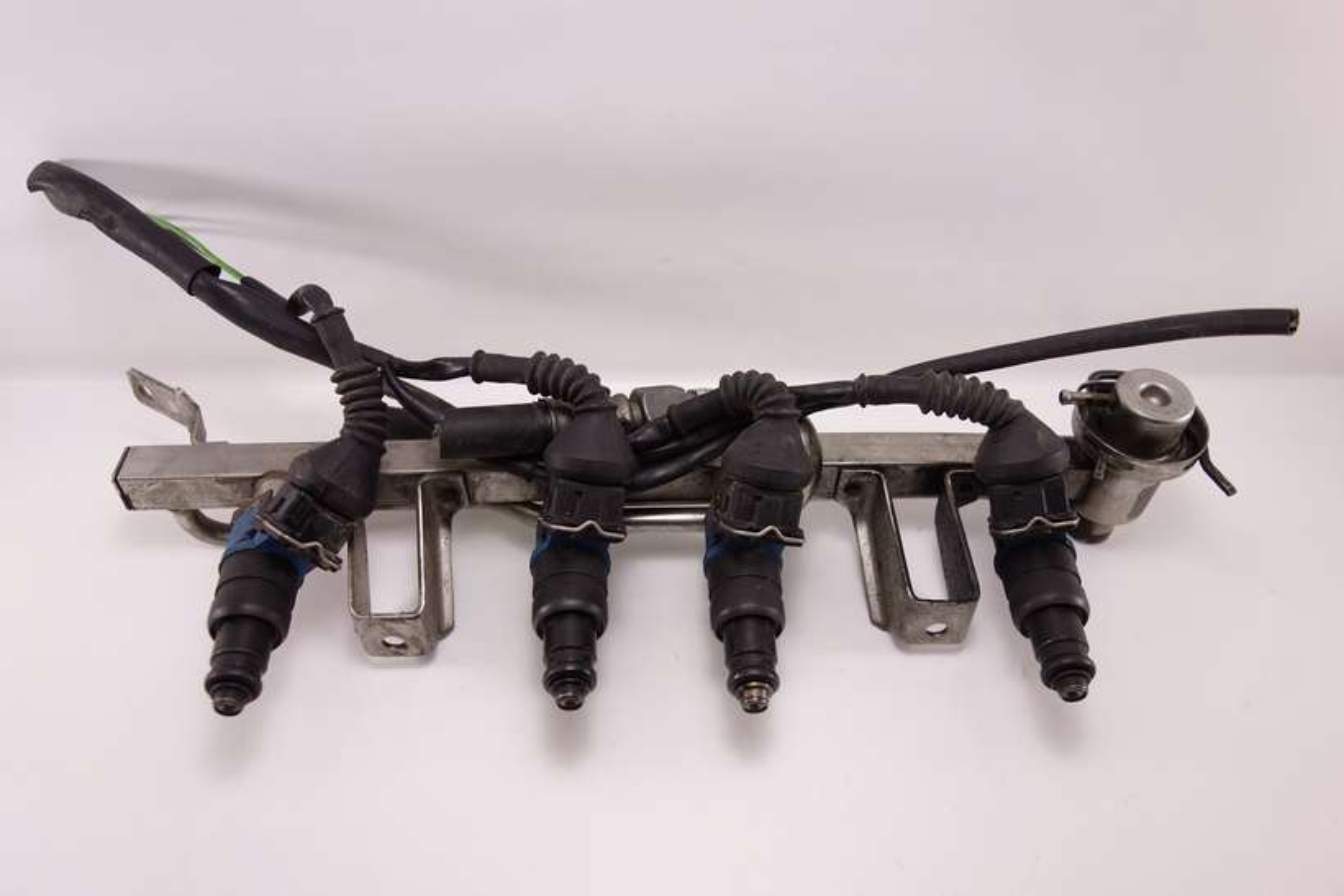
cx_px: 672
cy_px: 448
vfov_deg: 46.4
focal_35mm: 28
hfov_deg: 65.5
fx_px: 1045
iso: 125
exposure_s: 1/100
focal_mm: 10.4
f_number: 2.5
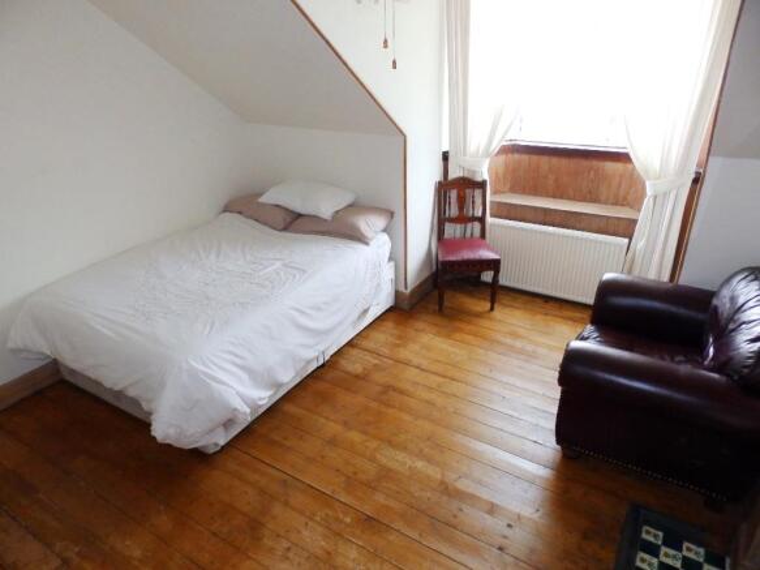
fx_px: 483
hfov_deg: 76.4
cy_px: 285
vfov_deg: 61.1
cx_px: 380
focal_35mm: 22
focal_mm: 4
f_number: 3.4
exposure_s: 1/30
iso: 400
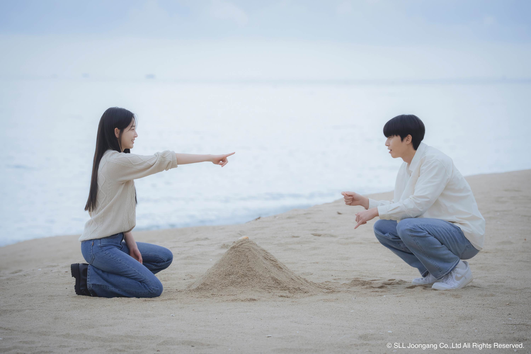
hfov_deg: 12.5
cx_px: 266
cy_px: 177
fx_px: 2434
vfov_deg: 8.3
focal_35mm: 165
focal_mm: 165
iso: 200
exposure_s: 1/1000
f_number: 5.6
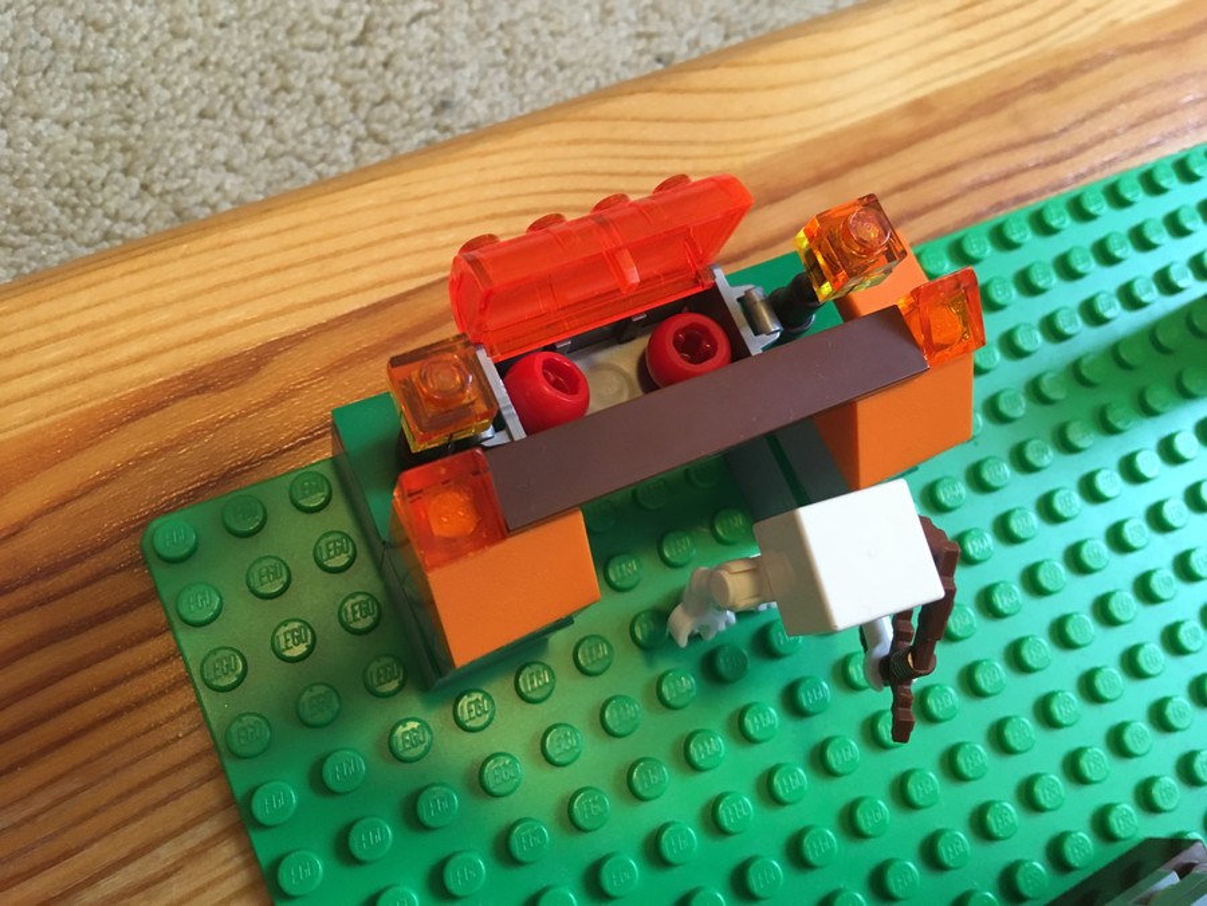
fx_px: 1011
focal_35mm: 29
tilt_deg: -69.2
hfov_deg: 61.7
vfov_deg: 48.2
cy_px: 453
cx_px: 604
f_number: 2.2
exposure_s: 1/20
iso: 200
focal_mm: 4.15
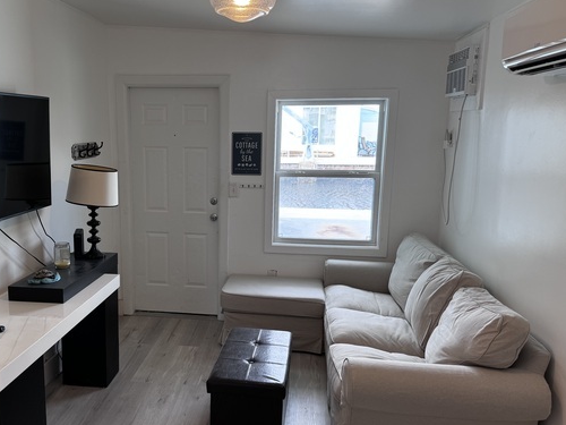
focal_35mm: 32
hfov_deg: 56.2
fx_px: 523
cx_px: 216
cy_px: 222
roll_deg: -0.4
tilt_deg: -11.5
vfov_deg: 44.1
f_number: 1.78
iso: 80
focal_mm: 6.76
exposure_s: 1/120
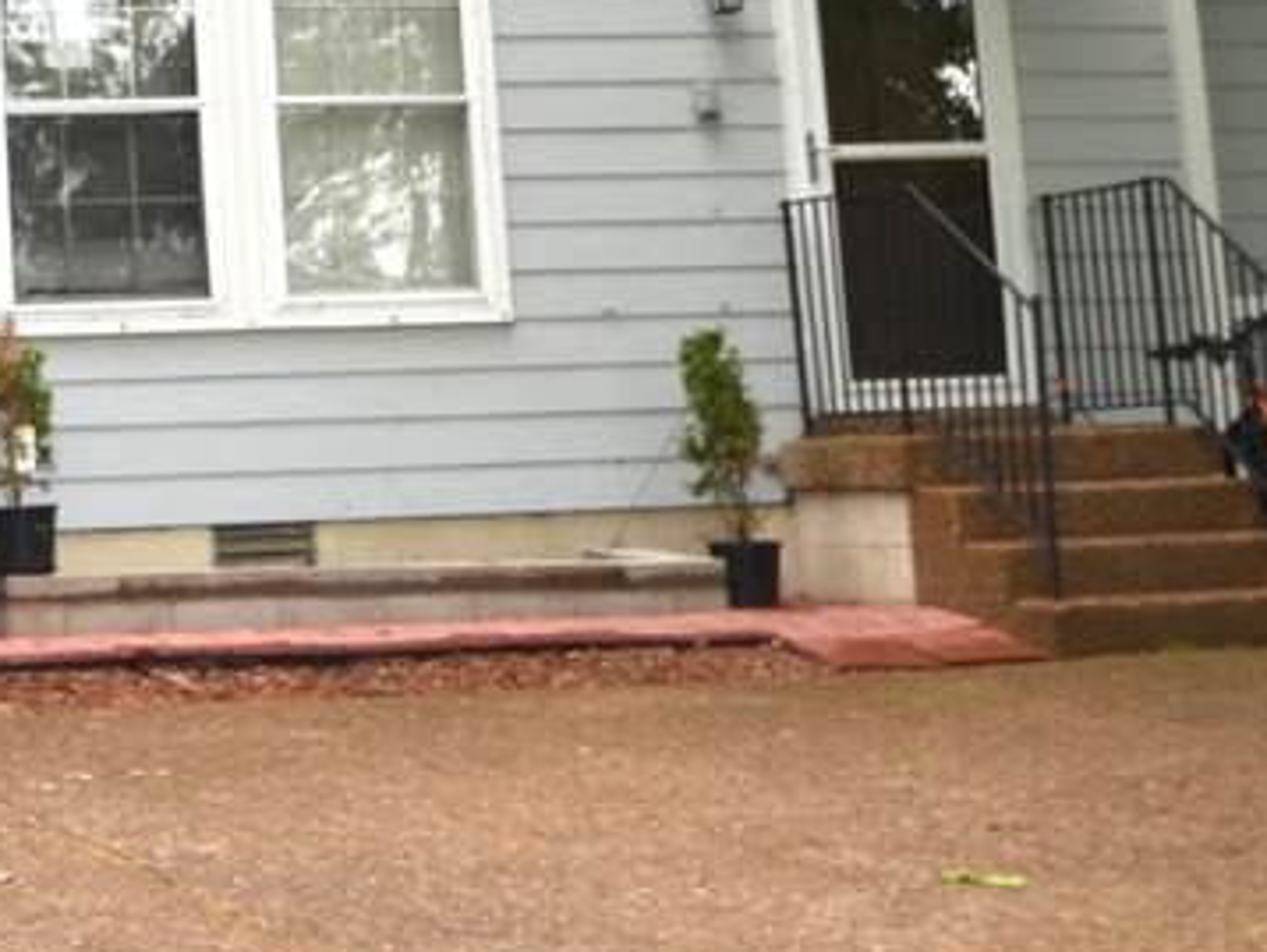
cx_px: -304
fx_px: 3772
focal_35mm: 103
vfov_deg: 13.8
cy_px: -320
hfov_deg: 18.0
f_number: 4.2
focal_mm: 20
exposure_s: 1/160
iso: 100
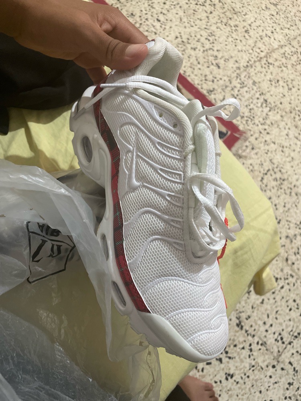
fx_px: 301
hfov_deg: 53.1
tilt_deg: -62.7
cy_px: 200
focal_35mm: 26
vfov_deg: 67.3
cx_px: 150
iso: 400
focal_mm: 4.2
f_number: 1.6
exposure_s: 1/60
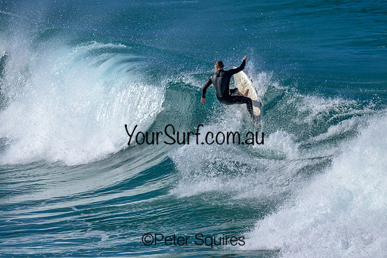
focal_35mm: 800
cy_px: 129
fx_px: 8602
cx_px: 194
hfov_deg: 2.6
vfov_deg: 1.7
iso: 220
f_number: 6.3
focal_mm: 800
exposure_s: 1/2000
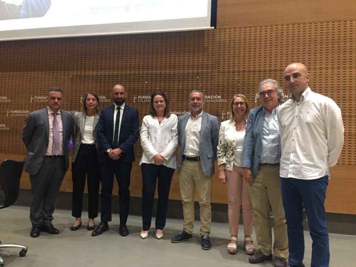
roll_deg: -2.2
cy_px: 134
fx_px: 298
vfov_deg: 48.2
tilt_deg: +0.6
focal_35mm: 29
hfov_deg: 61.7
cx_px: 178
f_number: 2.2
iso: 250
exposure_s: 1/33
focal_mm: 4.15
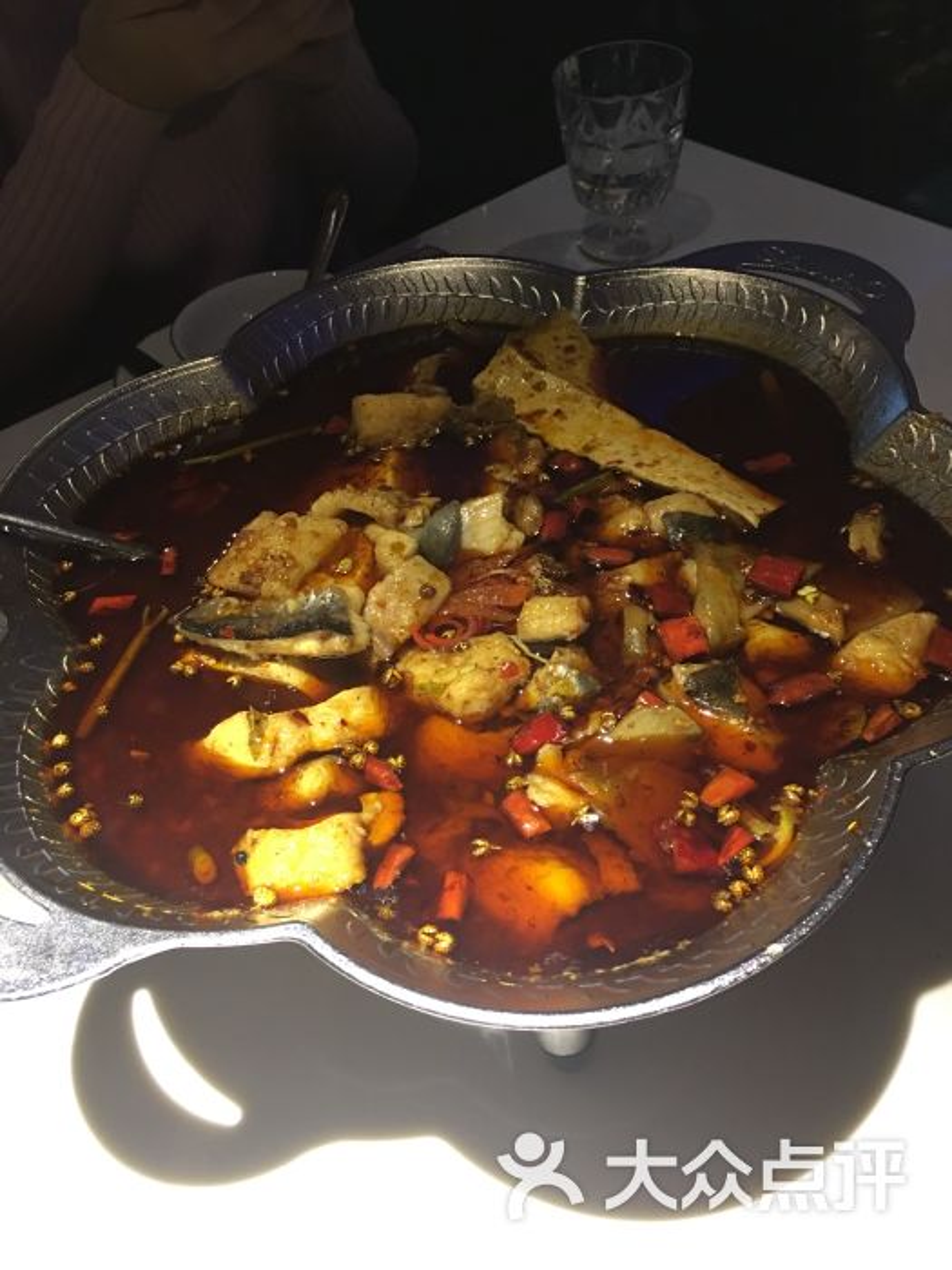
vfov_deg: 61.7
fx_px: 1063
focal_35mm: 29
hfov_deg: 48.2
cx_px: 476
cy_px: 635
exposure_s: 1/10
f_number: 2.2
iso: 80
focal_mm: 4.15
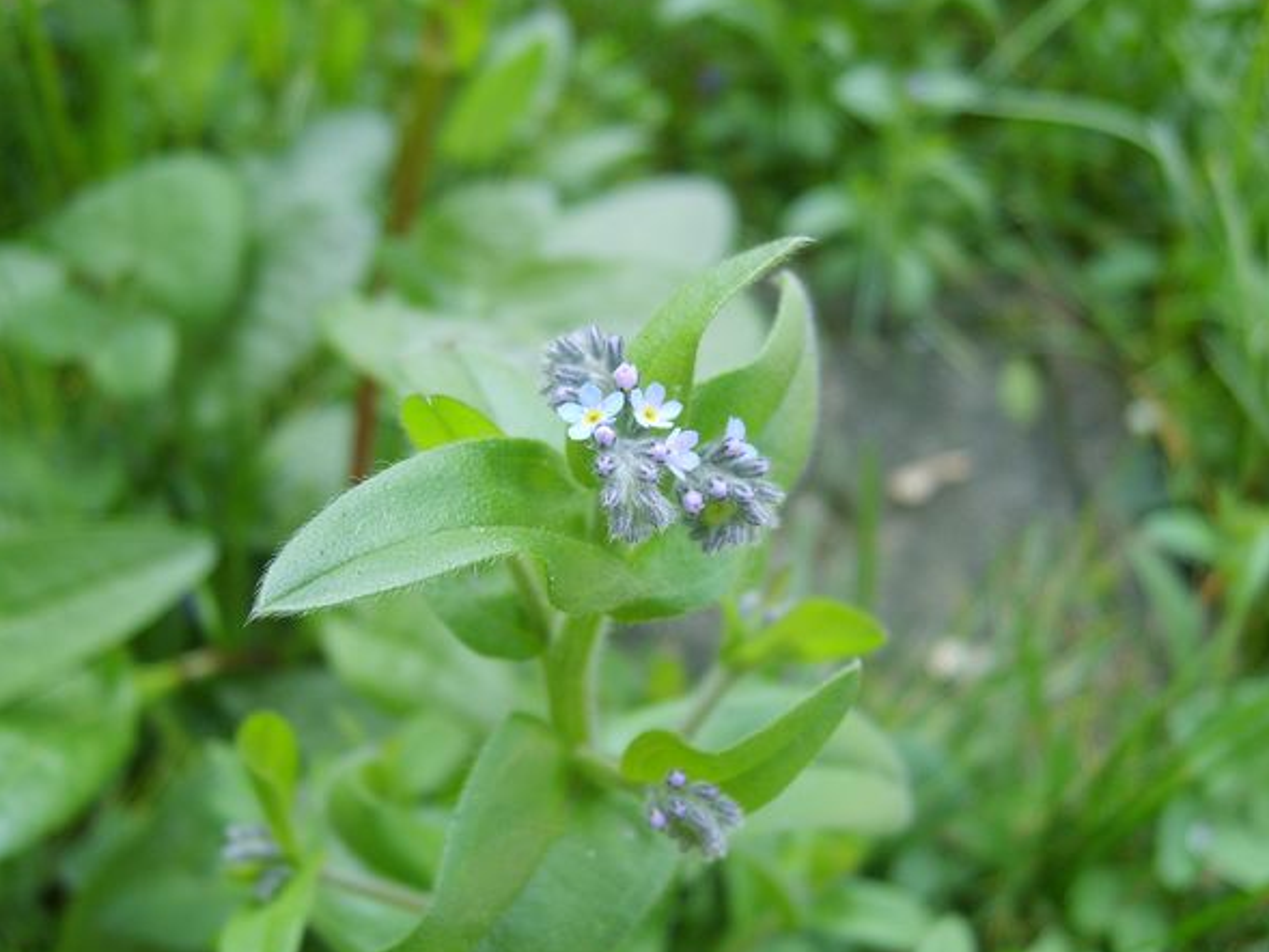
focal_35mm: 38
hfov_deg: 48.9
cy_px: 491
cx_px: 582
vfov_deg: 37.7
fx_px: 1393
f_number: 2.8
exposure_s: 1/90
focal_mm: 5.8
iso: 50
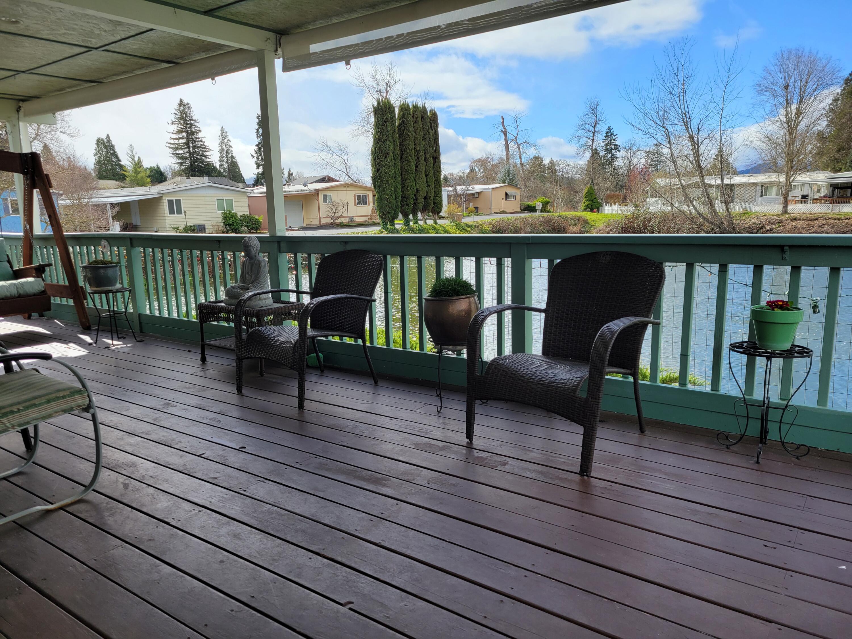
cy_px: 320
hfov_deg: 67.3
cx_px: 426
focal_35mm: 26
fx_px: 640
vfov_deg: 53.1
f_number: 1.8
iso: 40
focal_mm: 5.4
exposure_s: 1/1192
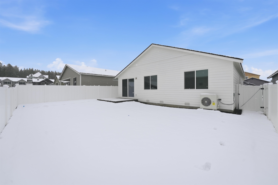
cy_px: 92
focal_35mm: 14
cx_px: 139
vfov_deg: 81.2
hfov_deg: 104.3
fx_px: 108
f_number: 8
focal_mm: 14
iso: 200
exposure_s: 1/1500
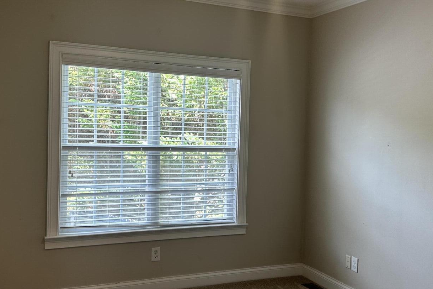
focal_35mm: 41
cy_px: 153
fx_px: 493
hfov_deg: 47.3
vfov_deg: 32.6
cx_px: 246
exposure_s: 1/120
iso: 125
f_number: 1.78
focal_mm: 6.86
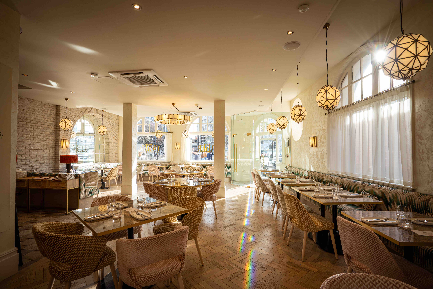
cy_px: 144
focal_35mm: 16
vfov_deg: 73.8
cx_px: 216
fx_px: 192
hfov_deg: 96.7
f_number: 10
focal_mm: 16
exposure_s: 1/15
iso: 125
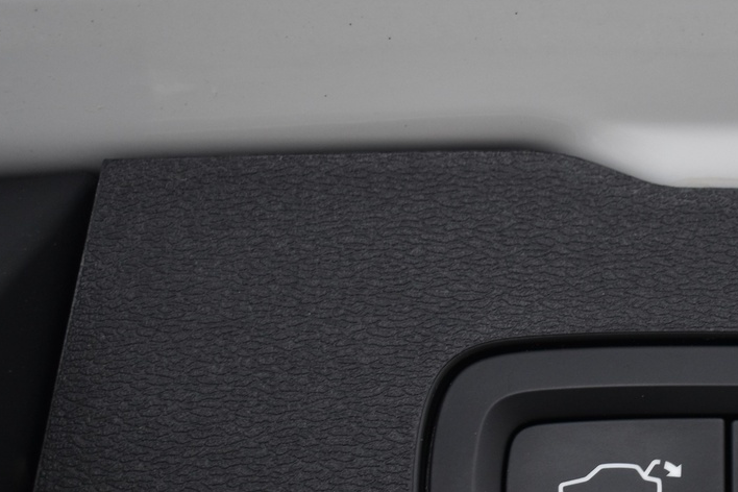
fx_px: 2111
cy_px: 472
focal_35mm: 103
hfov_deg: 19.3
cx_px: 729
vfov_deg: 13.1
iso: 400
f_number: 4.2
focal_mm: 30
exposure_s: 1/50
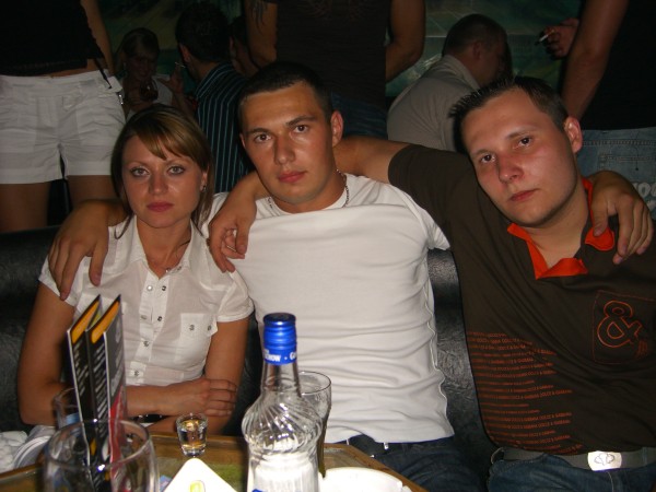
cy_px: 246
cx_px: 328
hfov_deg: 49.0
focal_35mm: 38
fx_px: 720
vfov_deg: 37.7
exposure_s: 1/60
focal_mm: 7.9
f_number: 2.8
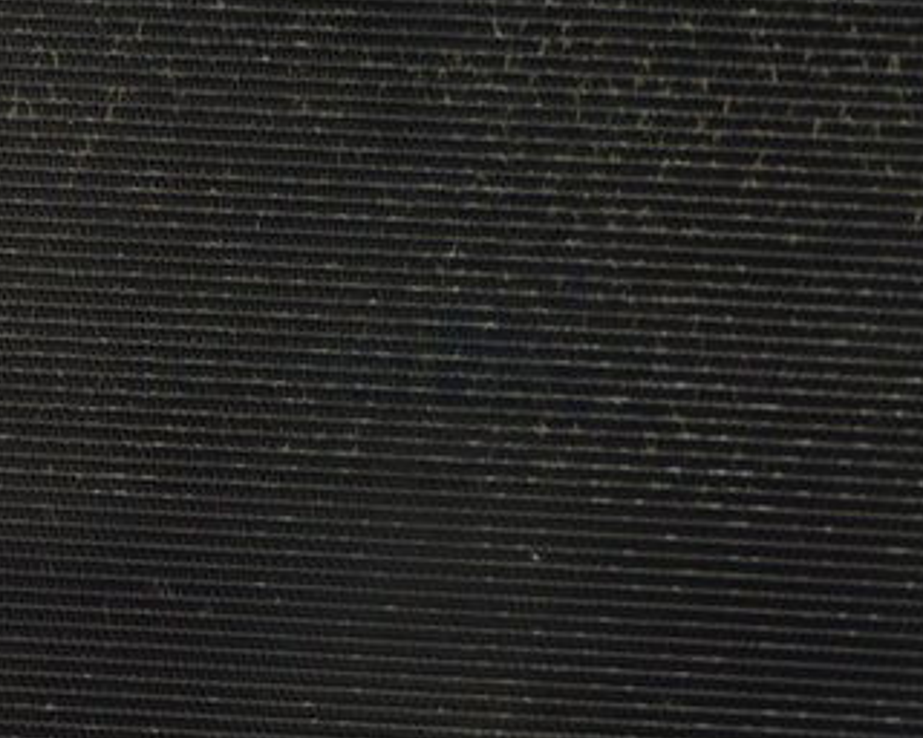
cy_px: 414
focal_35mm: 81
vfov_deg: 18.9
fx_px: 2213
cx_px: 323
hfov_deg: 23.5
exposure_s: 1/50
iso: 400
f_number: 3.5
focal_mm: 18
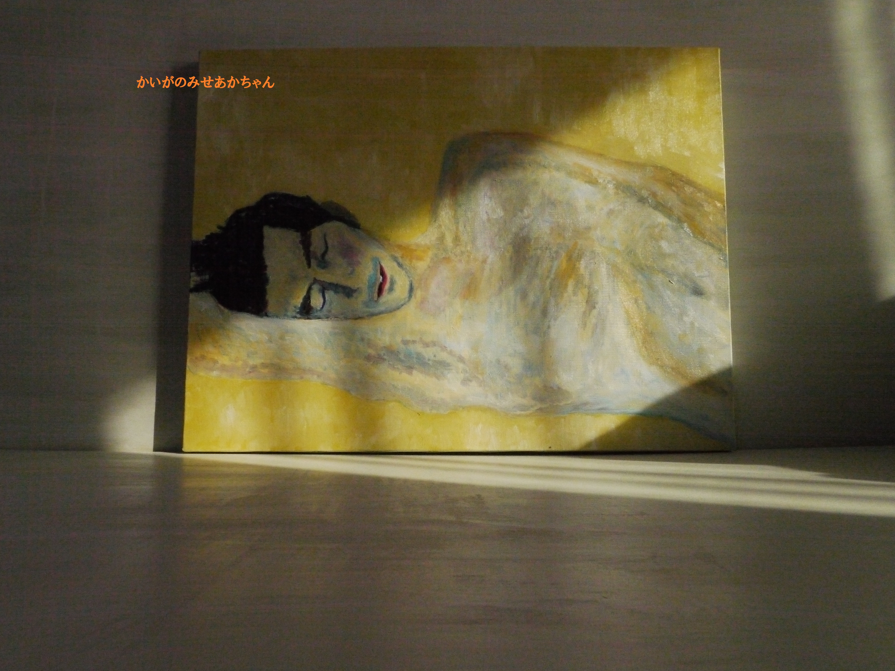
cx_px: 448
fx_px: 776
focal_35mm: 30
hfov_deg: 60.0
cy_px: 336
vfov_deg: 46.8
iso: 3200
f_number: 11
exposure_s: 1/640
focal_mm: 15
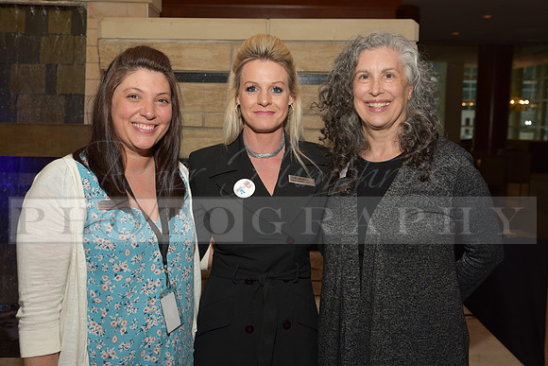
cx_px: 274
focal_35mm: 40
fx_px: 609
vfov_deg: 33.4
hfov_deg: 48.4
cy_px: 183
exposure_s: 1/60
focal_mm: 40
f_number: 5
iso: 200
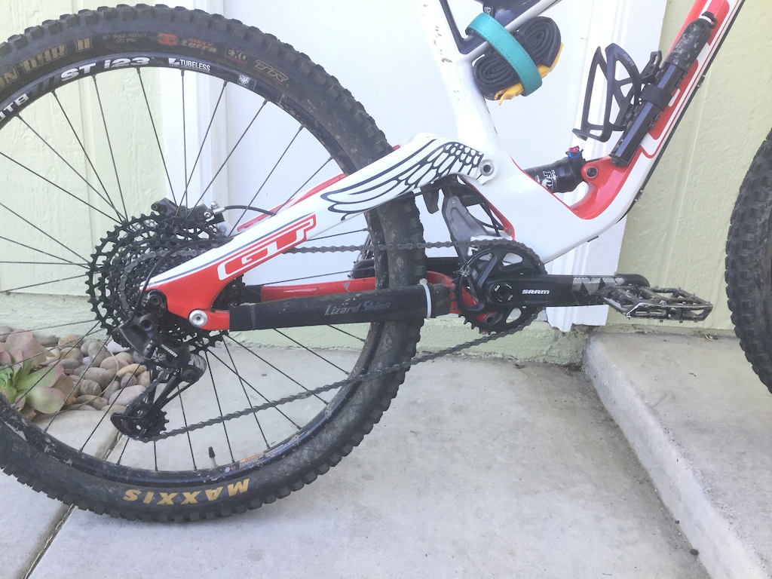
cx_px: 386
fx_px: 691
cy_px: 290
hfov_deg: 58.4
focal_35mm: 31
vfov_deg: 45.4
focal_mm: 3.3
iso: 25
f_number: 2.4
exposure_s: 1/40
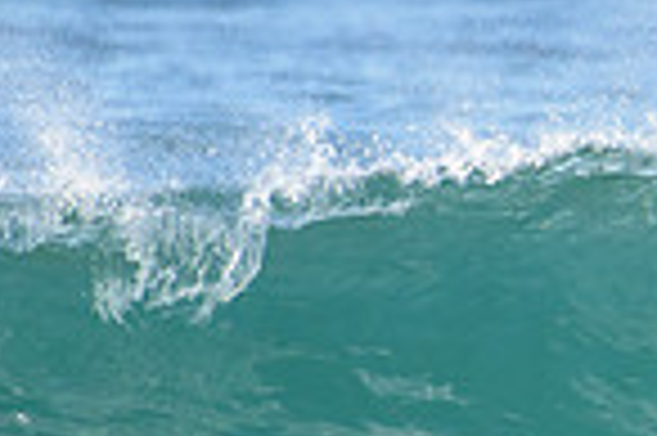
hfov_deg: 0.8
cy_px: 306
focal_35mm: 2490
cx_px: 923
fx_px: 45391
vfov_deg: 0.6
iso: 560
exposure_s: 1/2000
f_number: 5.6
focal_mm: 500
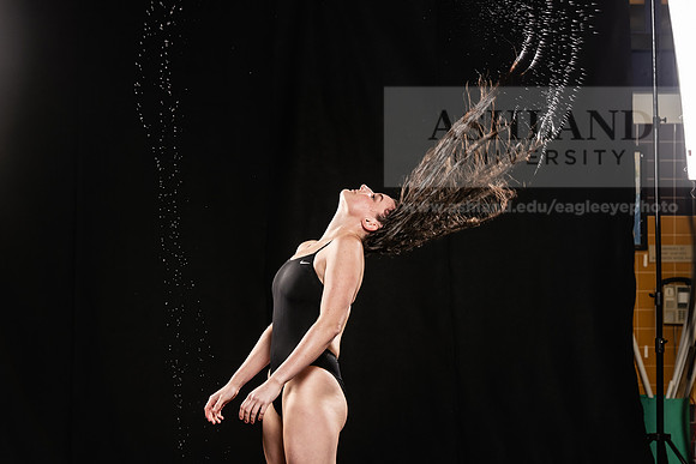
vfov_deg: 12.2
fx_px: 2166
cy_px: 232
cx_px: 348
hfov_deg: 18.3
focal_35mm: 112
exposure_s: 1/200
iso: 500
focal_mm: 112
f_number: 6.3
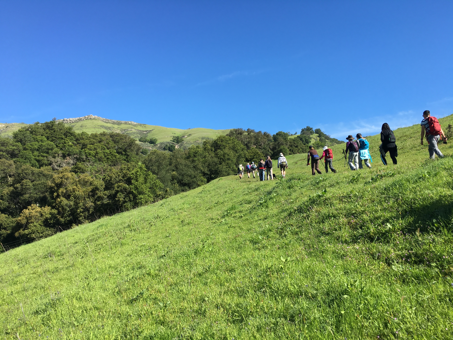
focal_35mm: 29
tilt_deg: +9.7
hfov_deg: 61.7
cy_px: 170
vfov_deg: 48.2
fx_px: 380
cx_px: 226
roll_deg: +2.2
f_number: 2.2
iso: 25
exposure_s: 1/894
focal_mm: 4.15
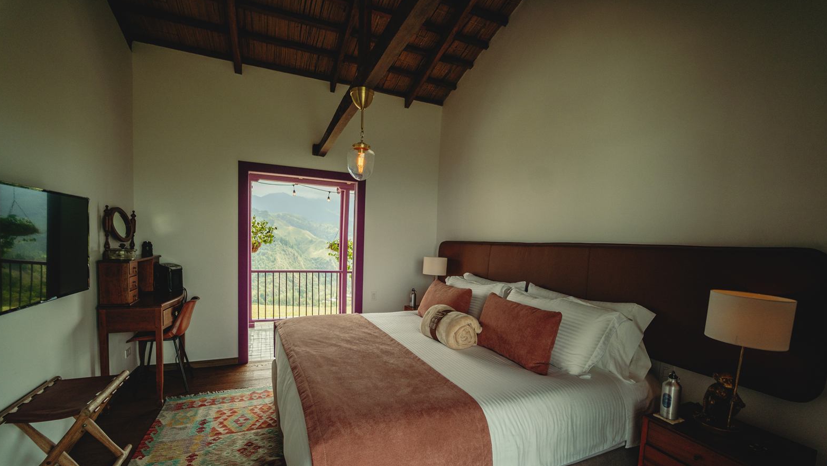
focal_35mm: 15
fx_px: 329
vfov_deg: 70.1
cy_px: 269
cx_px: 418
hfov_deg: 103.0
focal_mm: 14
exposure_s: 1/1600
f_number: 2.8
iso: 400
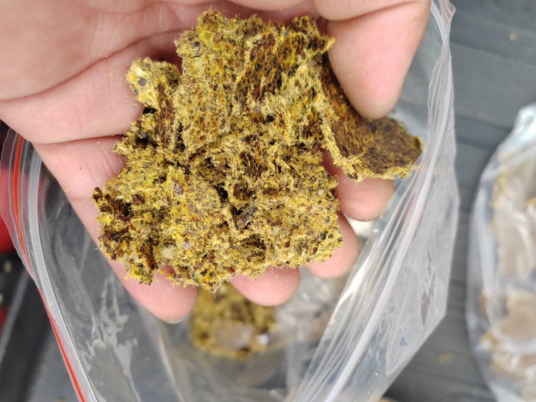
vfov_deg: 51.4
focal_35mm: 27
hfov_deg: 65.3
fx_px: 418
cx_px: 268
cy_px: 201
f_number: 1.9
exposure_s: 1/100
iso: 125
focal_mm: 5.52
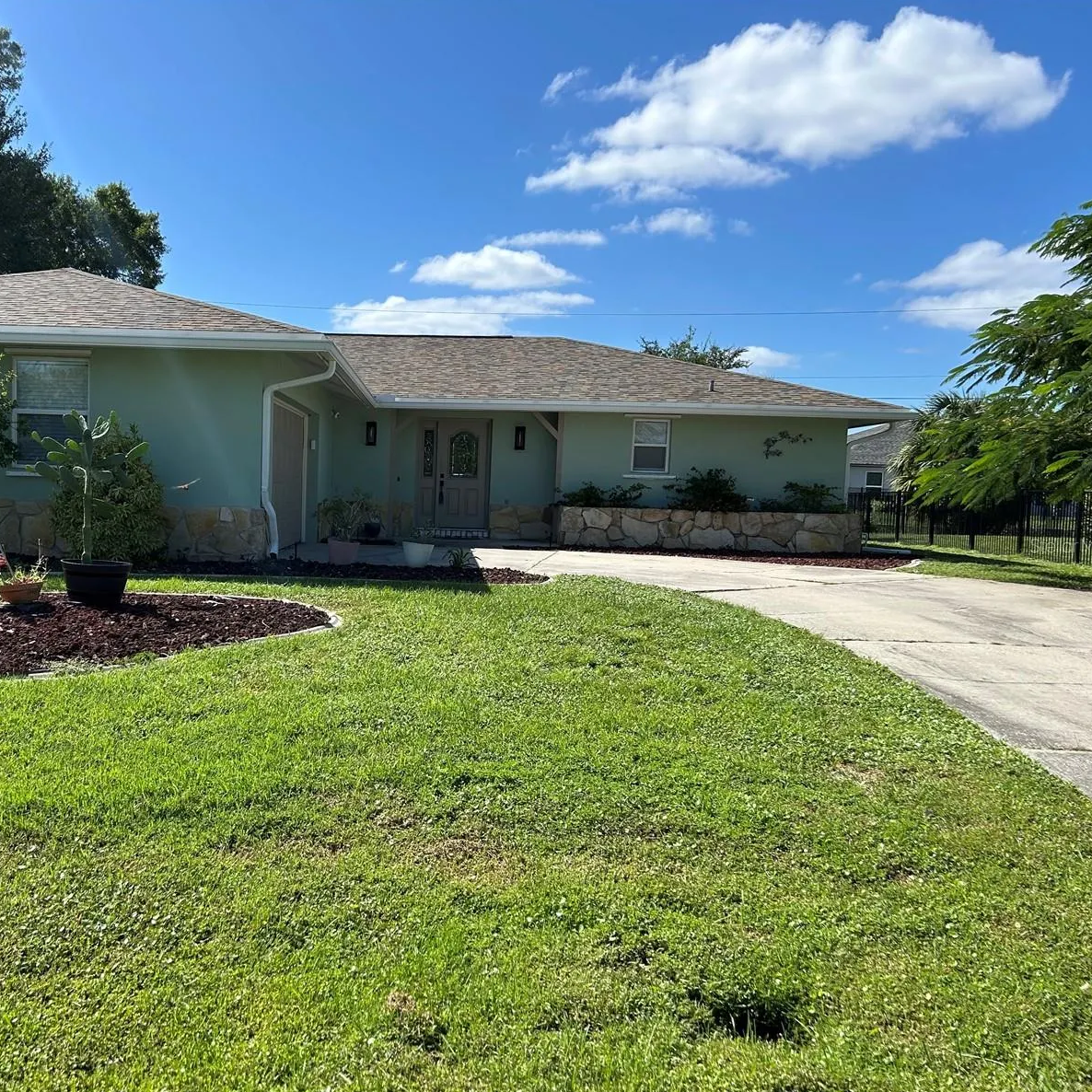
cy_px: 545
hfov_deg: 51.7
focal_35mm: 31
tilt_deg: -3.8
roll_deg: -0.9
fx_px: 1106
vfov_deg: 52.5
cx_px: 380
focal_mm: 5.7
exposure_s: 1/3968
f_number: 1.5
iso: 50
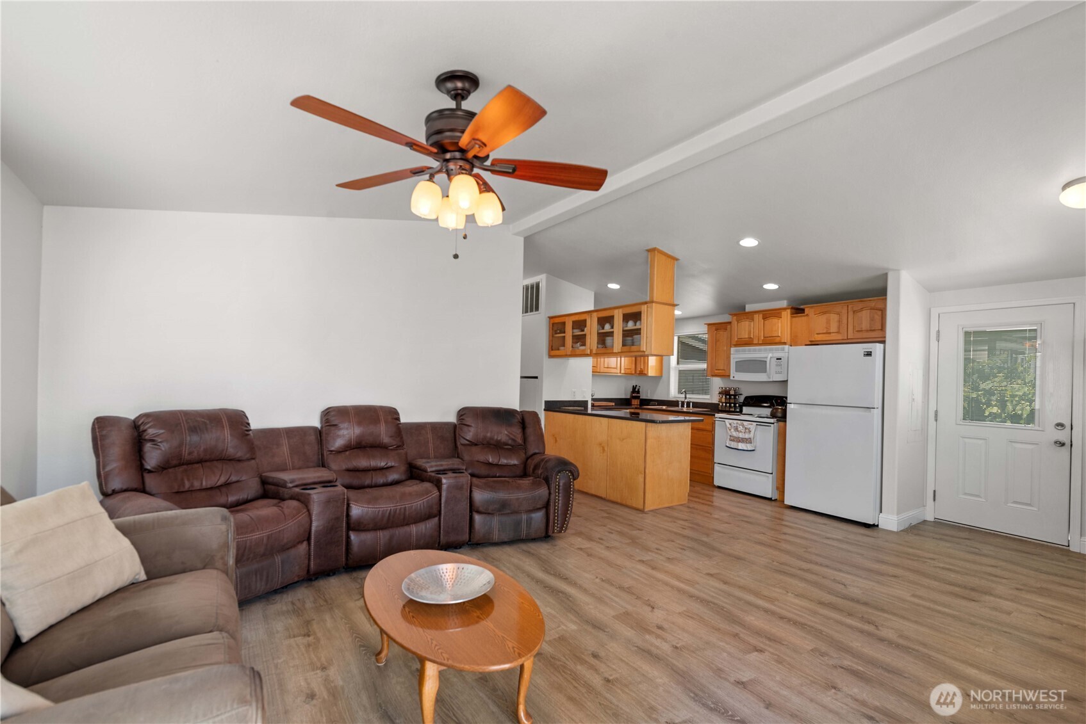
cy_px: 362
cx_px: 543
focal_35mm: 15
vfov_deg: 77.4
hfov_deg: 100.4
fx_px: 453
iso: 200
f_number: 8
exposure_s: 1/3
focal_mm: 15
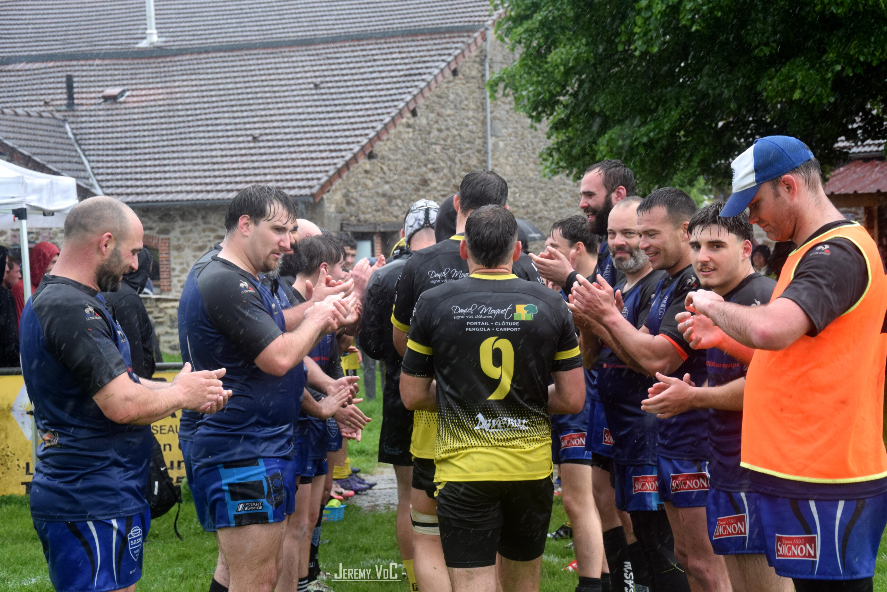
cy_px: 296
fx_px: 2291
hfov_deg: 21.9
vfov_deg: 14.7
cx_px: 444
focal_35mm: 93
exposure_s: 1/500
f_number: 5.3
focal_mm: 62
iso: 1250
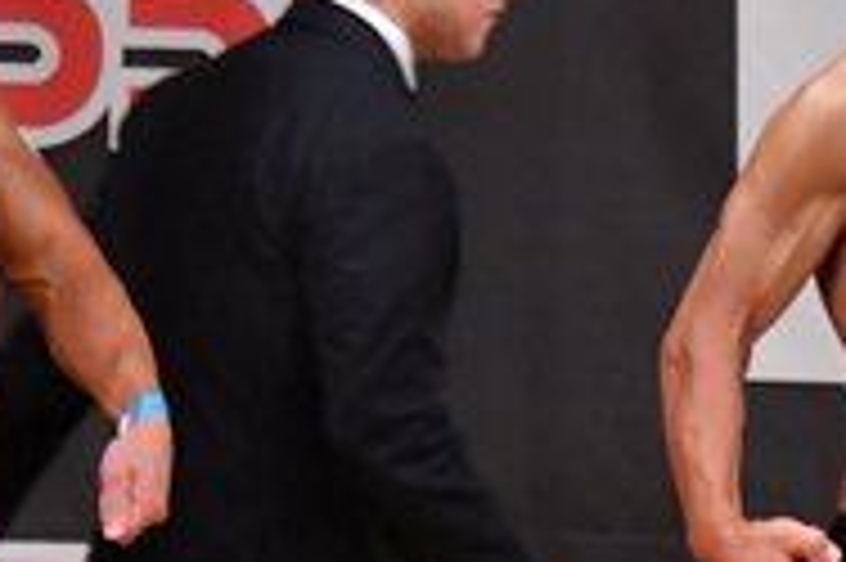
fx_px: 24653
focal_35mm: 1050
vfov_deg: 1.3
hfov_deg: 2.0
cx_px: 601
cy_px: 634
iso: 7200
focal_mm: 170
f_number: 5.6
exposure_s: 1/400
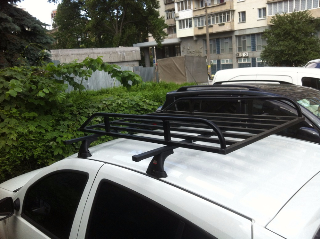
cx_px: 160
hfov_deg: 52.7
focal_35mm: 35
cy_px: 120
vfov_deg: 40.6
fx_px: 323
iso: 80
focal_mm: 3.85
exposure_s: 1/377
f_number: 2.8
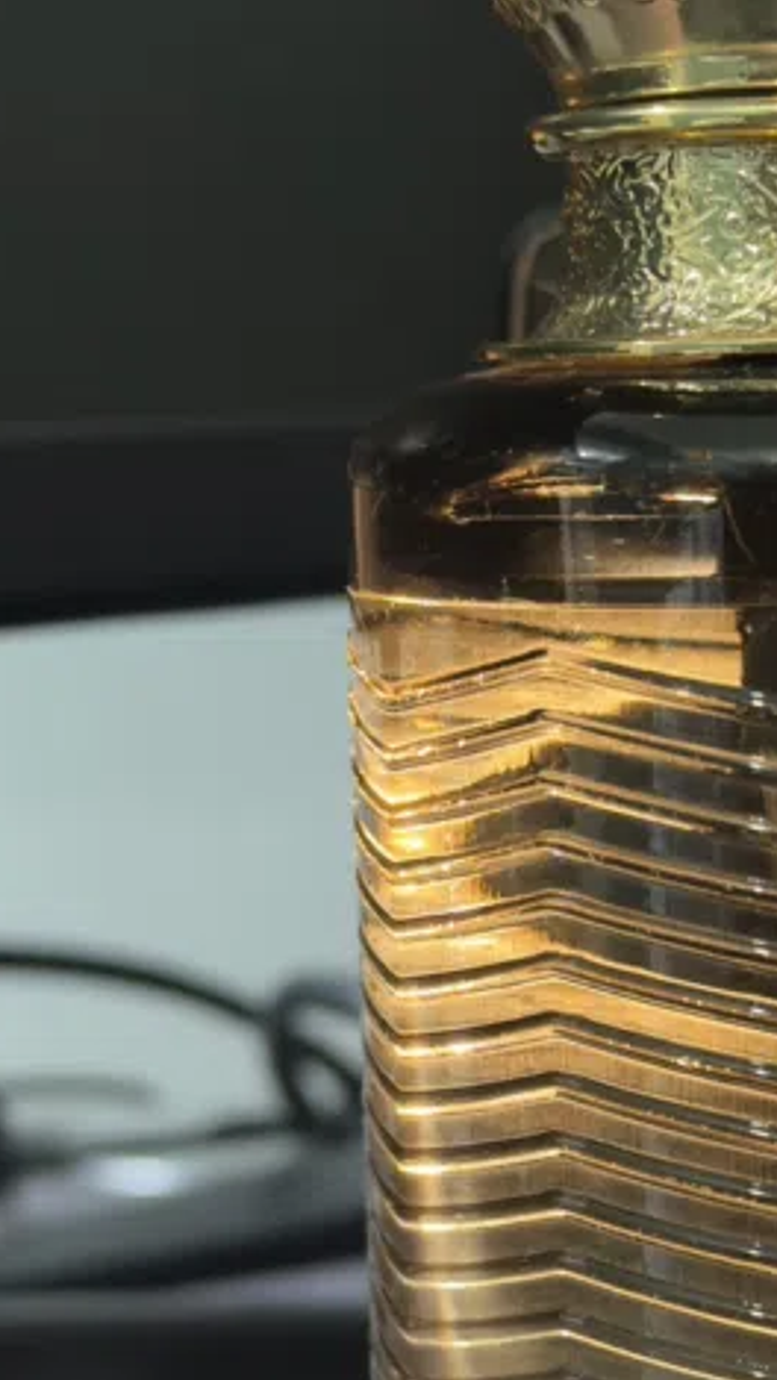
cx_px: 759
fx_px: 1904
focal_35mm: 52
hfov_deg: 22.3
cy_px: 703
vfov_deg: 39.9
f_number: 1.78
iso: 500
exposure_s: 1/33
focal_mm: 6.76
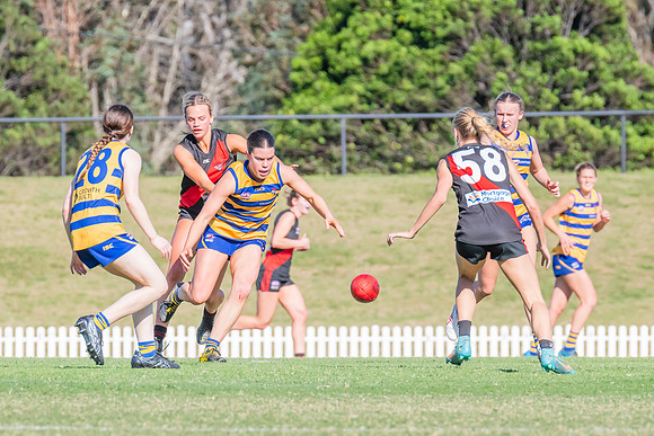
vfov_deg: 1.9
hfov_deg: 2.9
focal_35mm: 716
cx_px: 262
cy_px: 268
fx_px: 13013
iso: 800
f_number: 9
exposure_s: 1/1250
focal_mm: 420
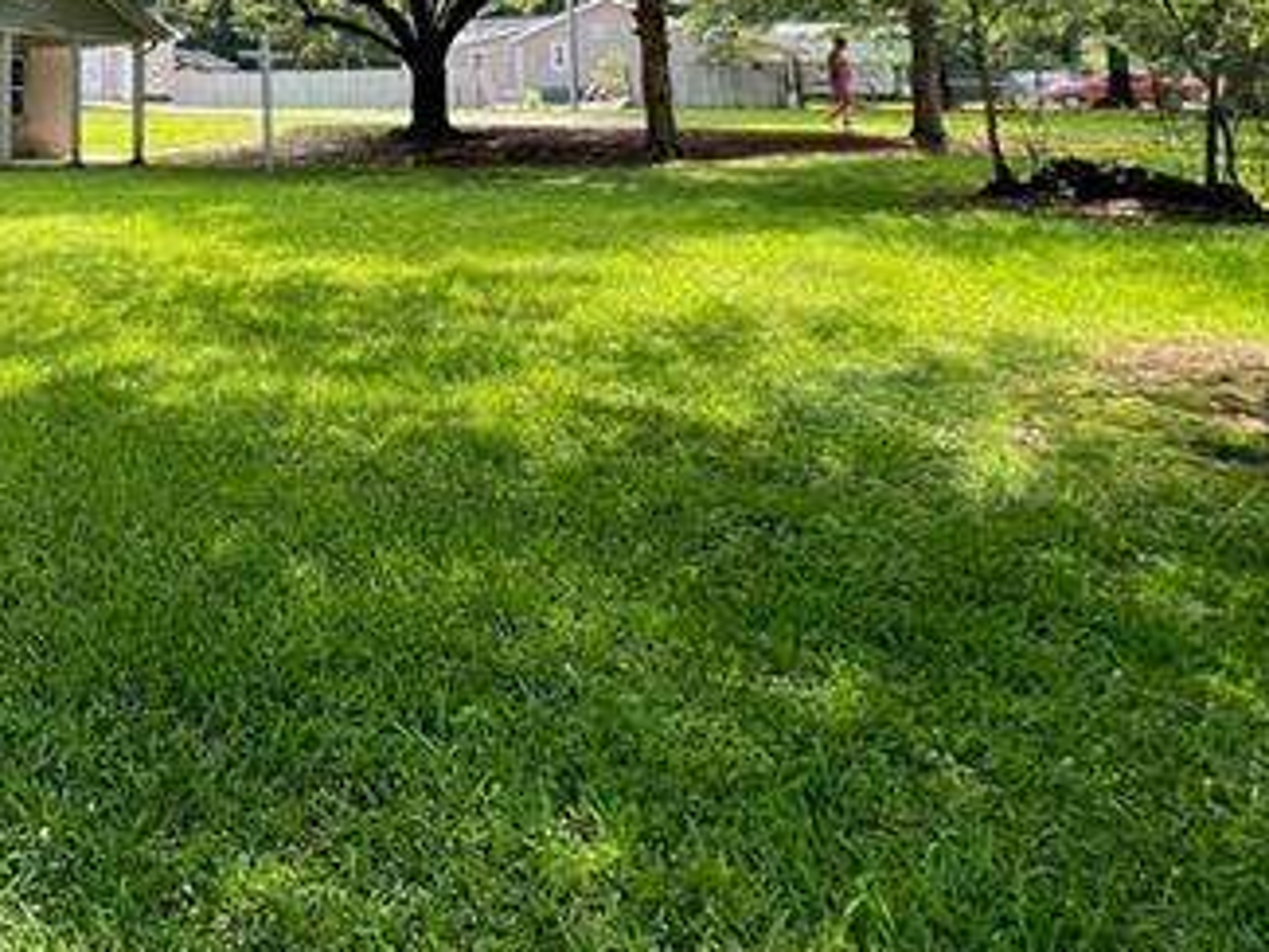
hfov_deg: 45.3
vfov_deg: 38.4
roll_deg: -0.9
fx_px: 1174
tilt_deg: +6.2
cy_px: -35
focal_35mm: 32
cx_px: -70
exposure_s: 1/137
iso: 32
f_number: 1.8
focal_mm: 1.57
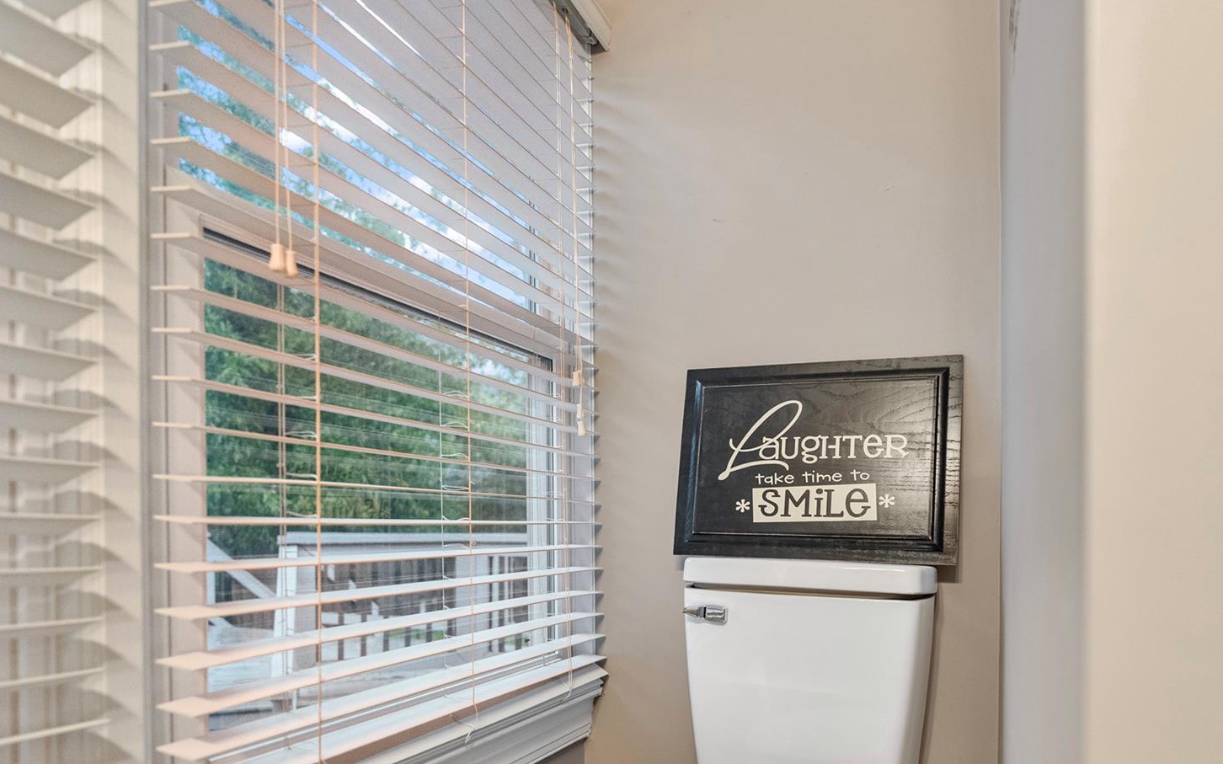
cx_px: 684
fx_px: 766
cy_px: 530
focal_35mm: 23
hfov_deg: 76.9
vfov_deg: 51.6
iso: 1250
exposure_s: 1/30
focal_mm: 16
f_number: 2.2
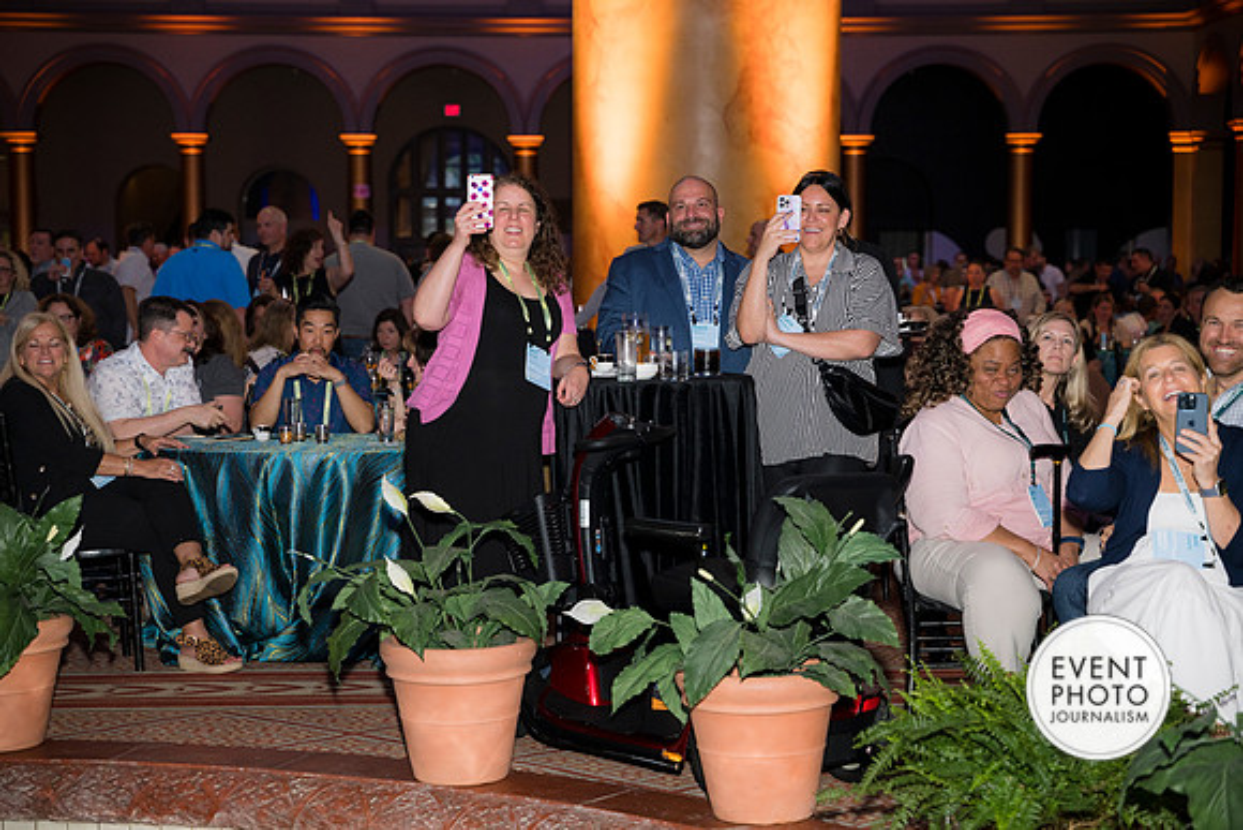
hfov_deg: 26.8
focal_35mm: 76
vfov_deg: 18.0
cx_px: 622
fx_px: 2611
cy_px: 415
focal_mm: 75
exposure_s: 1/100
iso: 800
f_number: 4
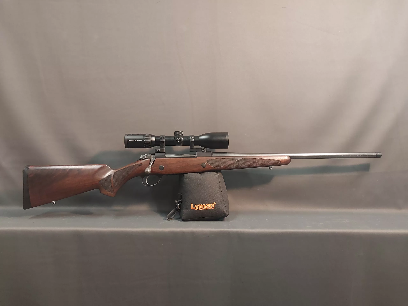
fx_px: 318
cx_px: 204
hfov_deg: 65.3
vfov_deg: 51.4
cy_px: 153
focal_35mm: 27
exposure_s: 1/33.3
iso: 320
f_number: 1.8
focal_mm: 4
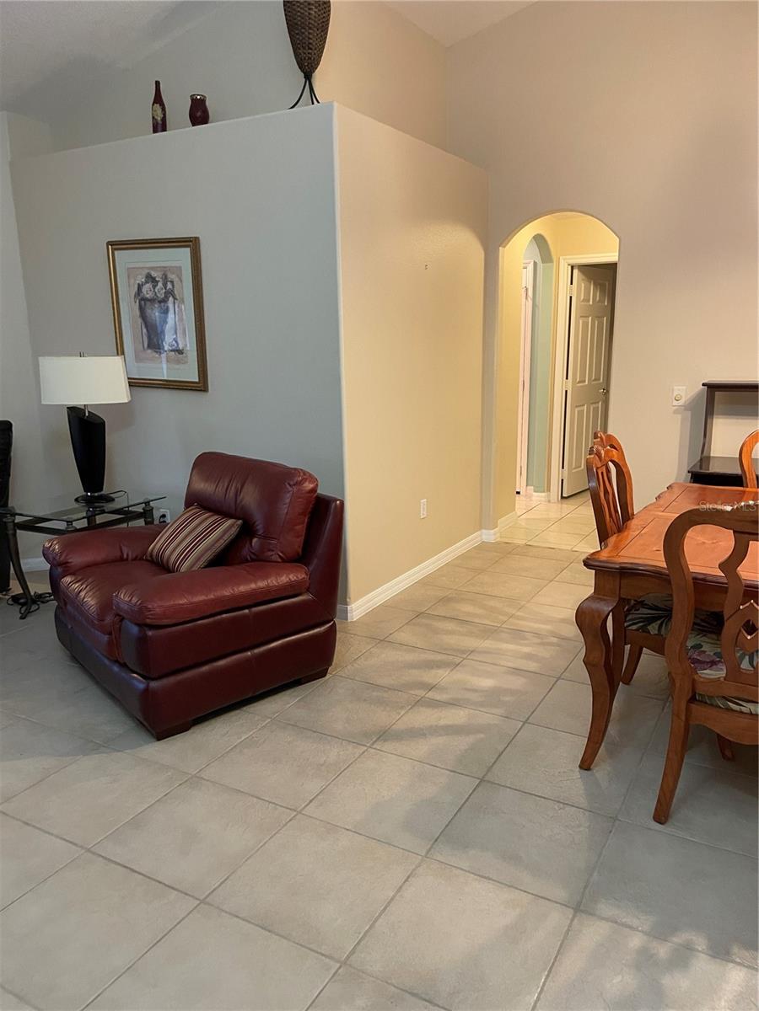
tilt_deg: -13.0
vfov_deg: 67.3
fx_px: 760
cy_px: 506
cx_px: 380
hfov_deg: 53.1
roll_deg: +0.9
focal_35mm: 26
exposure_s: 1/60
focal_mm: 4.2
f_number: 1.6
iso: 400
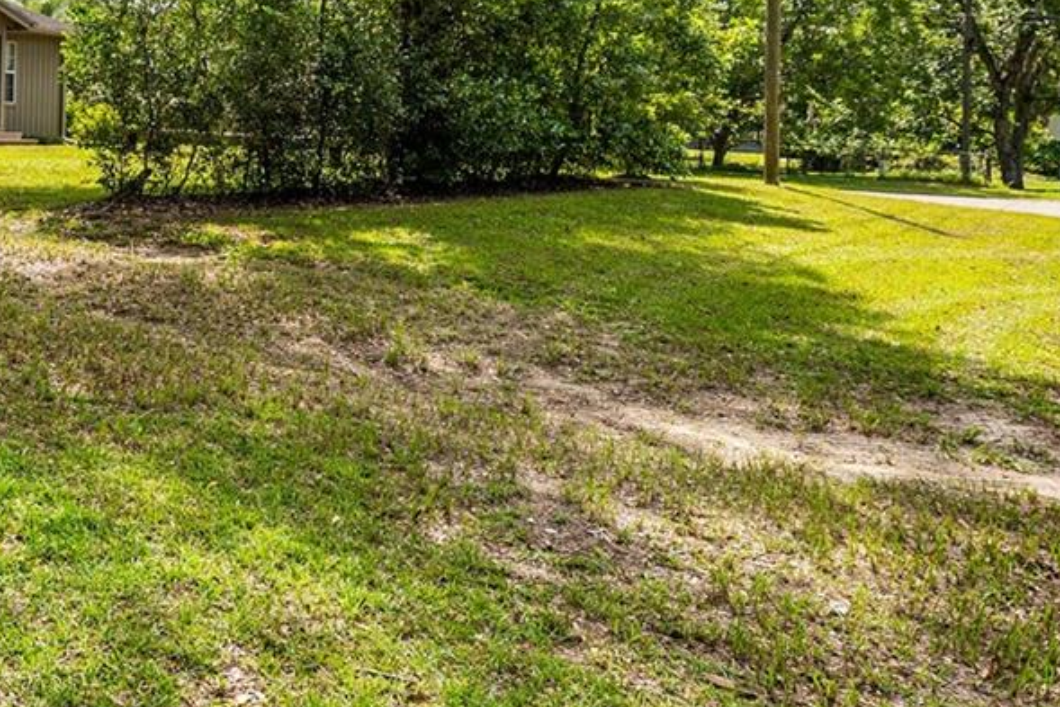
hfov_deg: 45.6
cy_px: 112
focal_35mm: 38
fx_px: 1119
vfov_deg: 33.7
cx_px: 94
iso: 400
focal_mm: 14
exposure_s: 1/640
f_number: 7.1
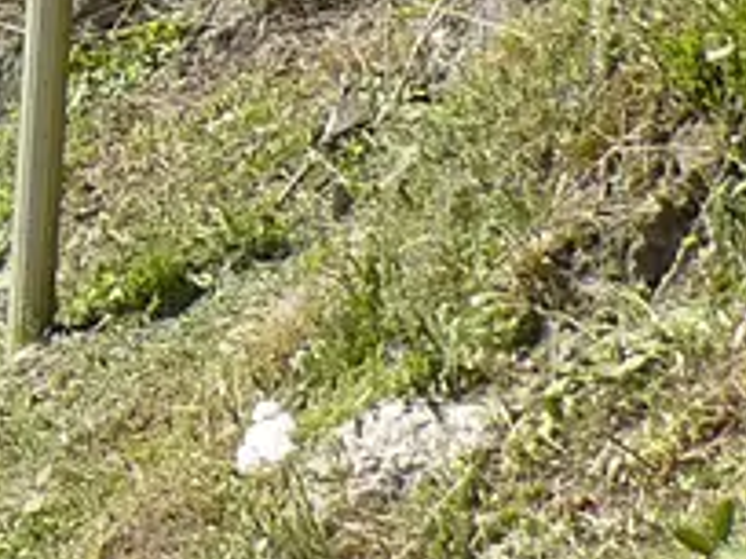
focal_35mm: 226
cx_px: -1240
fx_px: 4870
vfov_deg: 6.2
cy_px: -972
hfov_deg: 7.9
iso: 100
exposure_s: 1/250
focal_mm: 6
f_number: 4.5
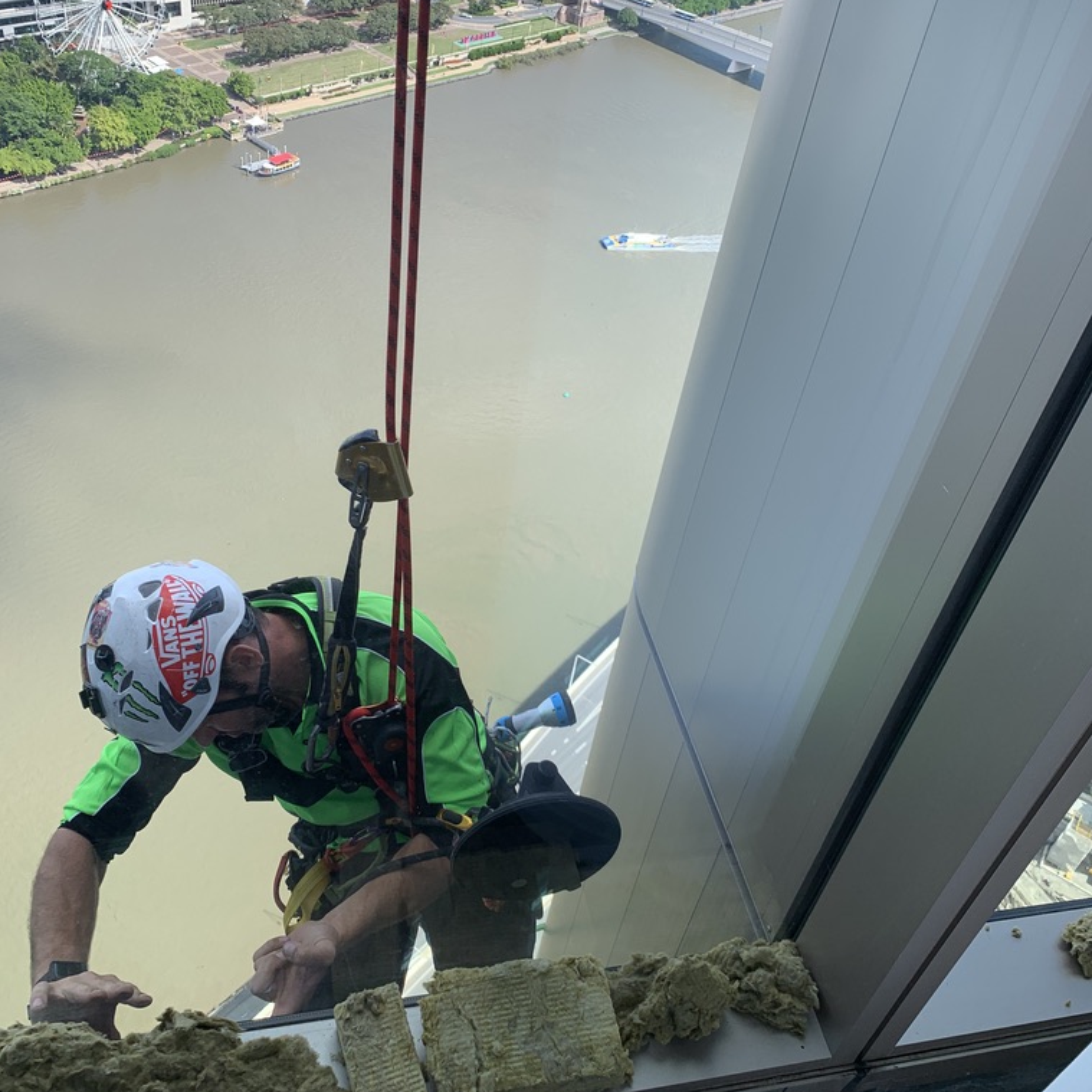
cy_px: 515
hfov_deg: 52.5
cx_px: 541
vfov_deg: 52.5
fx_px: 1106
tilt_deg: -38.7
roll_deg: -10.4
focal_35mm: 31
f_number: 1.8
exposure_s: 1/518
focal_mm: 4.25
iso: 25
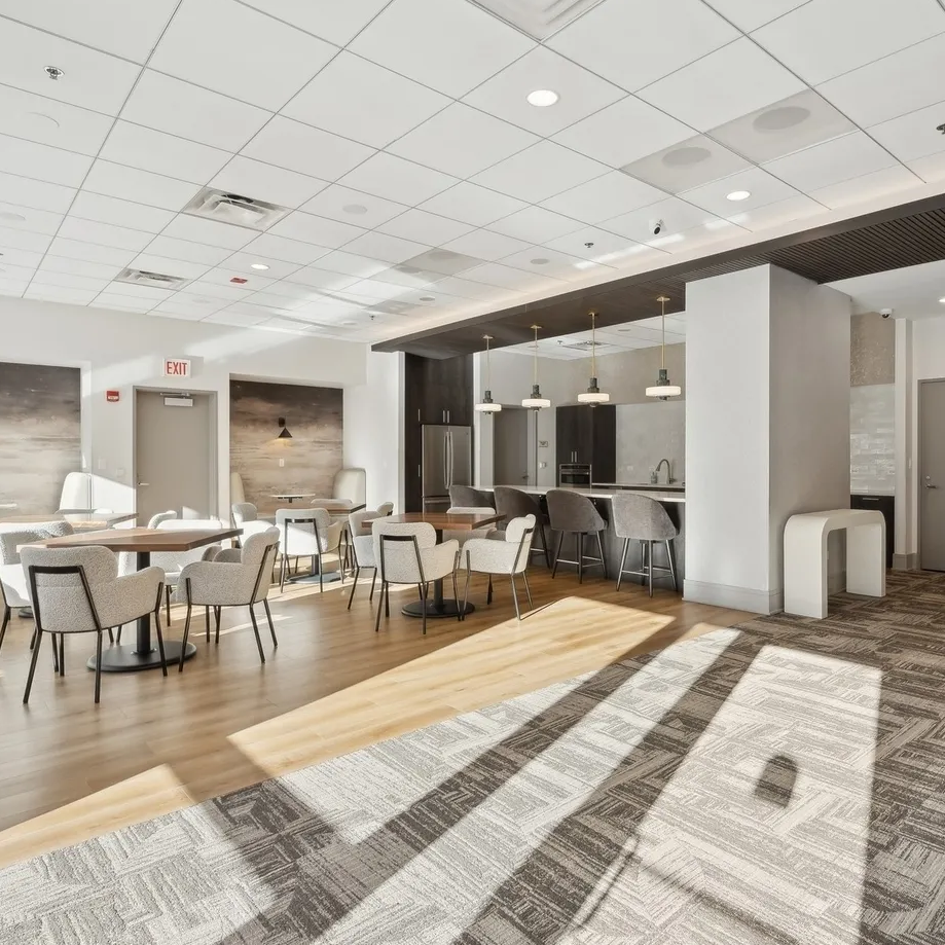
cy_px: 461
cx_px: 521
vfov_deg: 72.1
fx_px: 649
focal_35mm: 21
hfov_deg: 71.9
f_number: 10
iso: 100
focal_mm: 14
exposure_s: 1/13
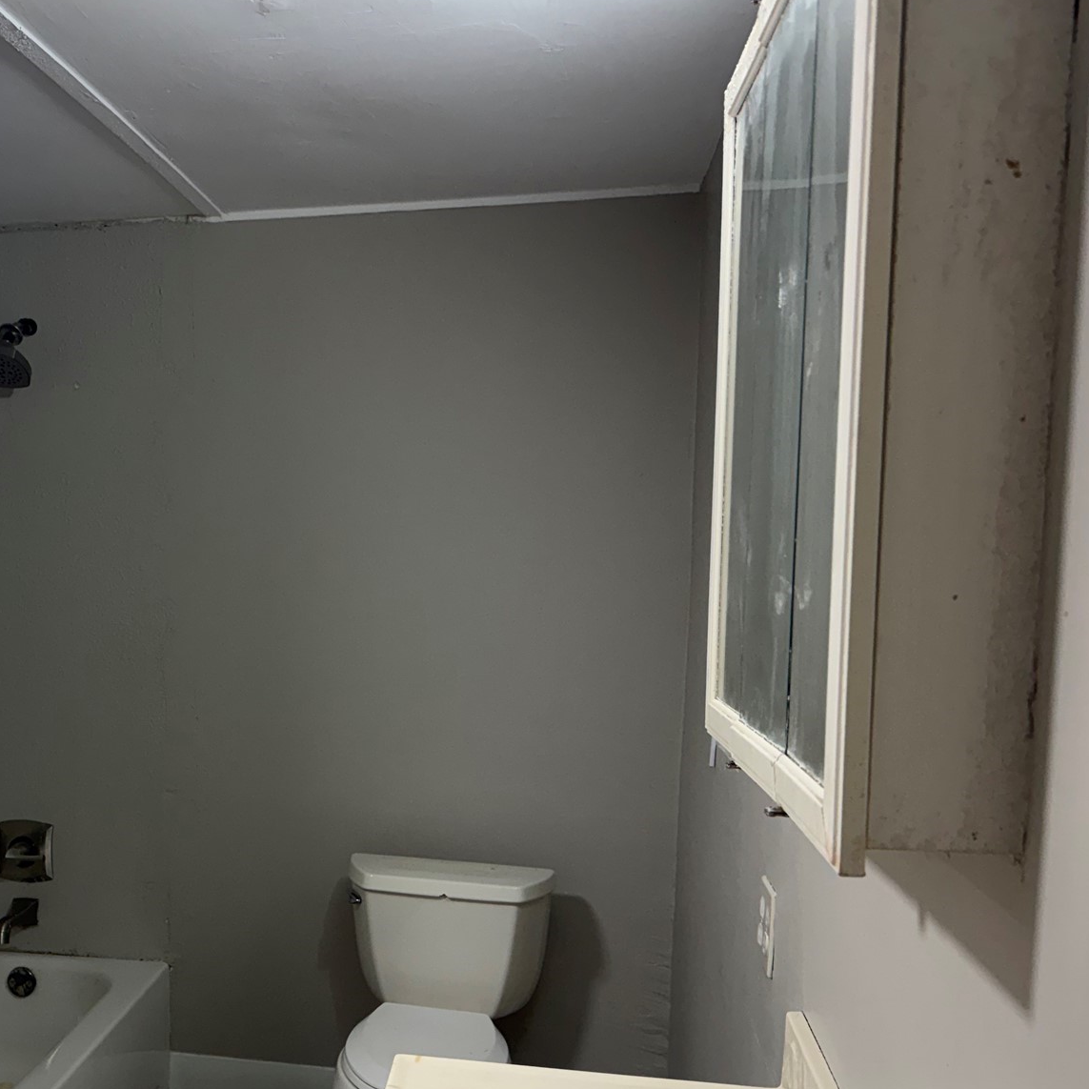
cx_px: 225
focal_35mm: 38
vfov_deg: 43.3
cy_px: 712
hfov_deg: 42.0
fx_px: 1353
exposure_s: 1/120
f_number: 1.78
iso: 160
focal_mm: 6.76
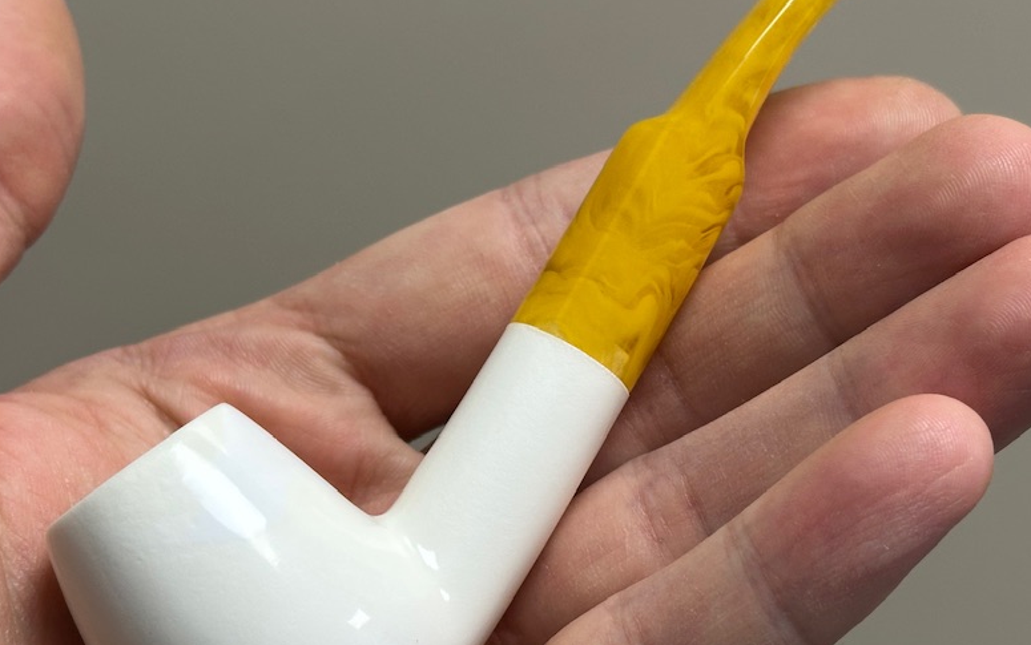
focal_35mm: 84
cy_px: 323
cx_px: 547
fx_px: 2361
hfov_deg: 24.6
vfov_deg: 15.6
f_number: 1.78
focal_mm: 6.86
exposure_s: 1/121
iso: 80
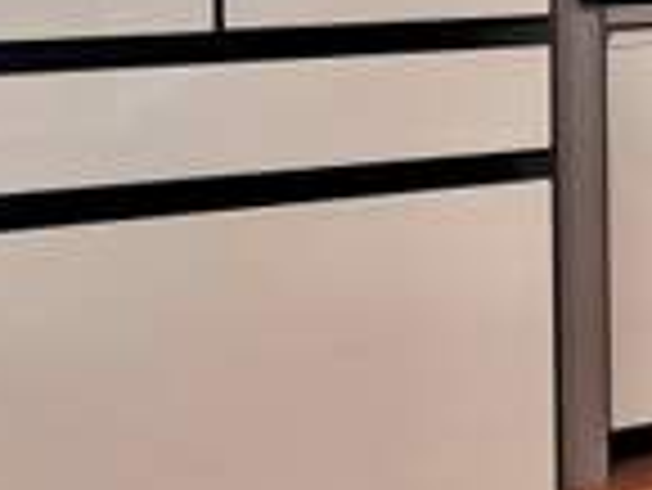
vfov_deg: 28.6
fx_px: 811
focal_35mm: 43
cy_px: -117
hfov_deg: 33.1
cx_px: 836
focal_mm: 1.57
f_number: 1.8
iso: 125
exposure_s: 1/60
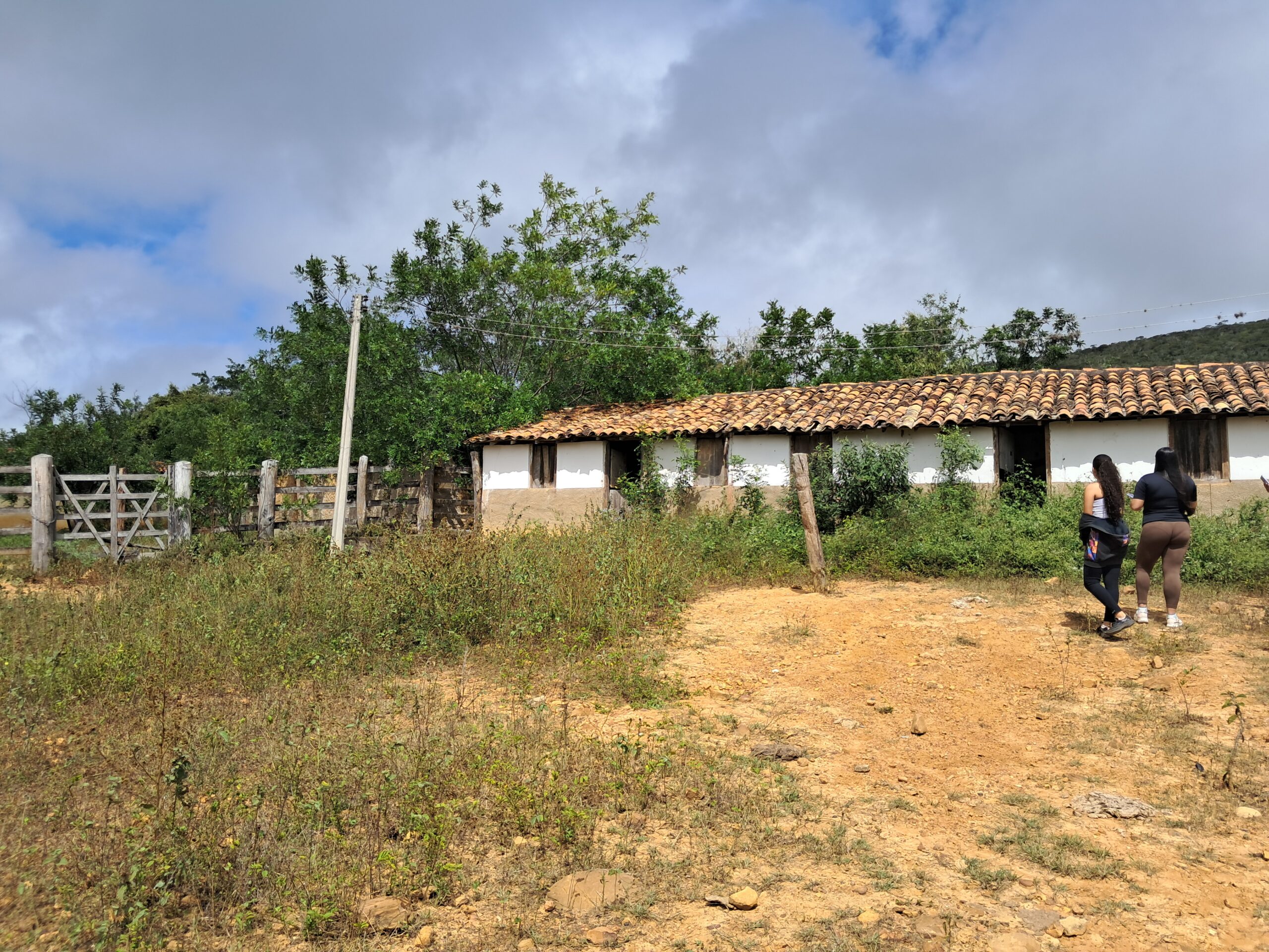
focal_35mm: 27
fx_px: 990
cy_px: 476
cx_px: 634
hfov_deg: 65.3
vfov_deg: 51.4
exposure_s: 1/776
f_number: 1.8
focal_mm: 4
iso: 50
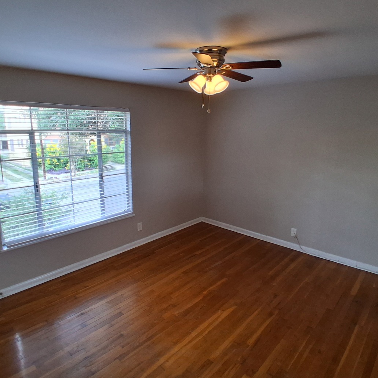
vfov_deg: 72.1
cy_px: 181
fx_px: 259
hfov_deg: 72.0
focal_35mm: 21
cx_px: 170
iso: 80
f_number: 2.2
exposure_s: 1/120
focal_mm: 1.4
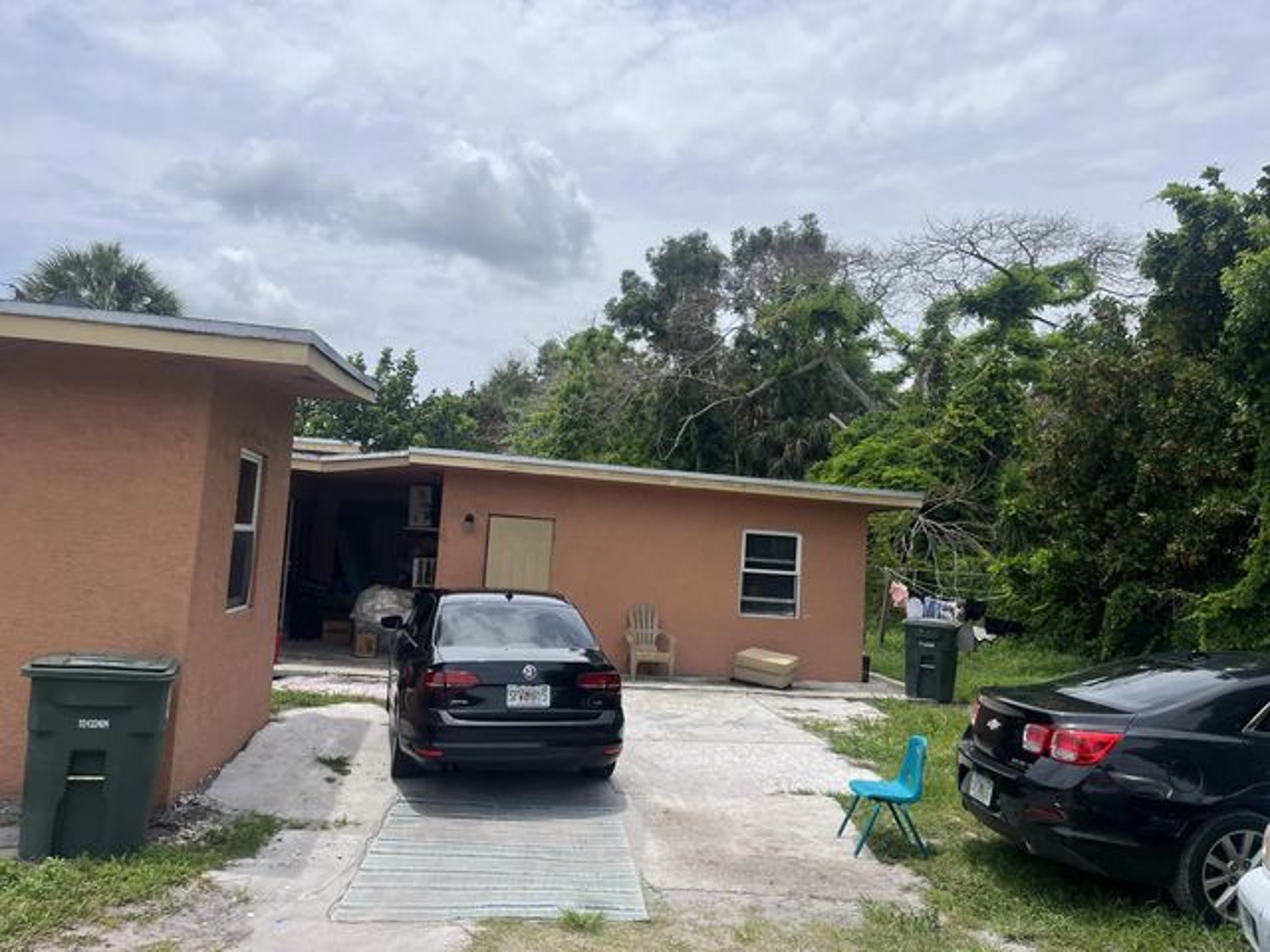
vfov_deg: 53.1
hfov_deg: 67.3
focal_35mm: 26
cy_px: 476
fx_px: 954
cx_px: 635
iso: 50
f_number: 1.6
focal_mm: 5.1
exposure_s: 1/5556
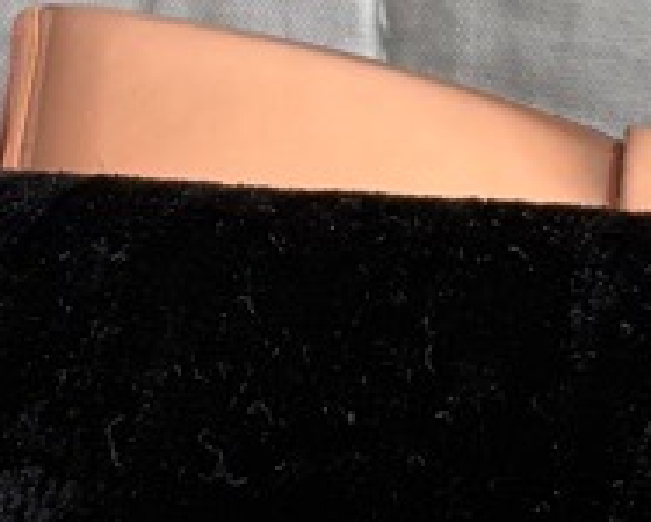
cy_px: -390
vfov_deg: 7.0
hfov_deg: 8.9
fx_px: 4185
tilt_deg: -63.3
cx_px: 606
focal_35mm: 217
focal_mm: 5.96
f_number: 1.6
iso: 40
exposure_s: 1/122
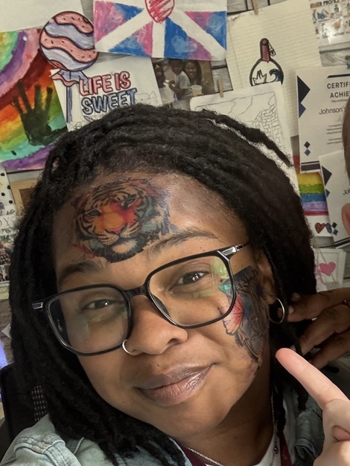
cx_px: 273
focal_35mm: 49
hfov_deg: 29.1
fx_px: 661
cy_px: 374
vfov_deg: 37.5
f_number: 1.9
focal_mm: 2.69
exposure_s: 1/60
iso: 200
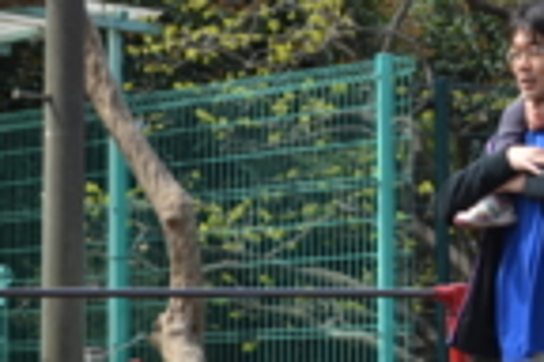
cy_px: 51
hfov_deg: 8.9
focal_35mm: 229
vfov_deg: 6.0
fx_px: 3466
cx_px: 646
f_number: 6.3
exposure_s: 1/160
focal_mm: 55
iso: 100
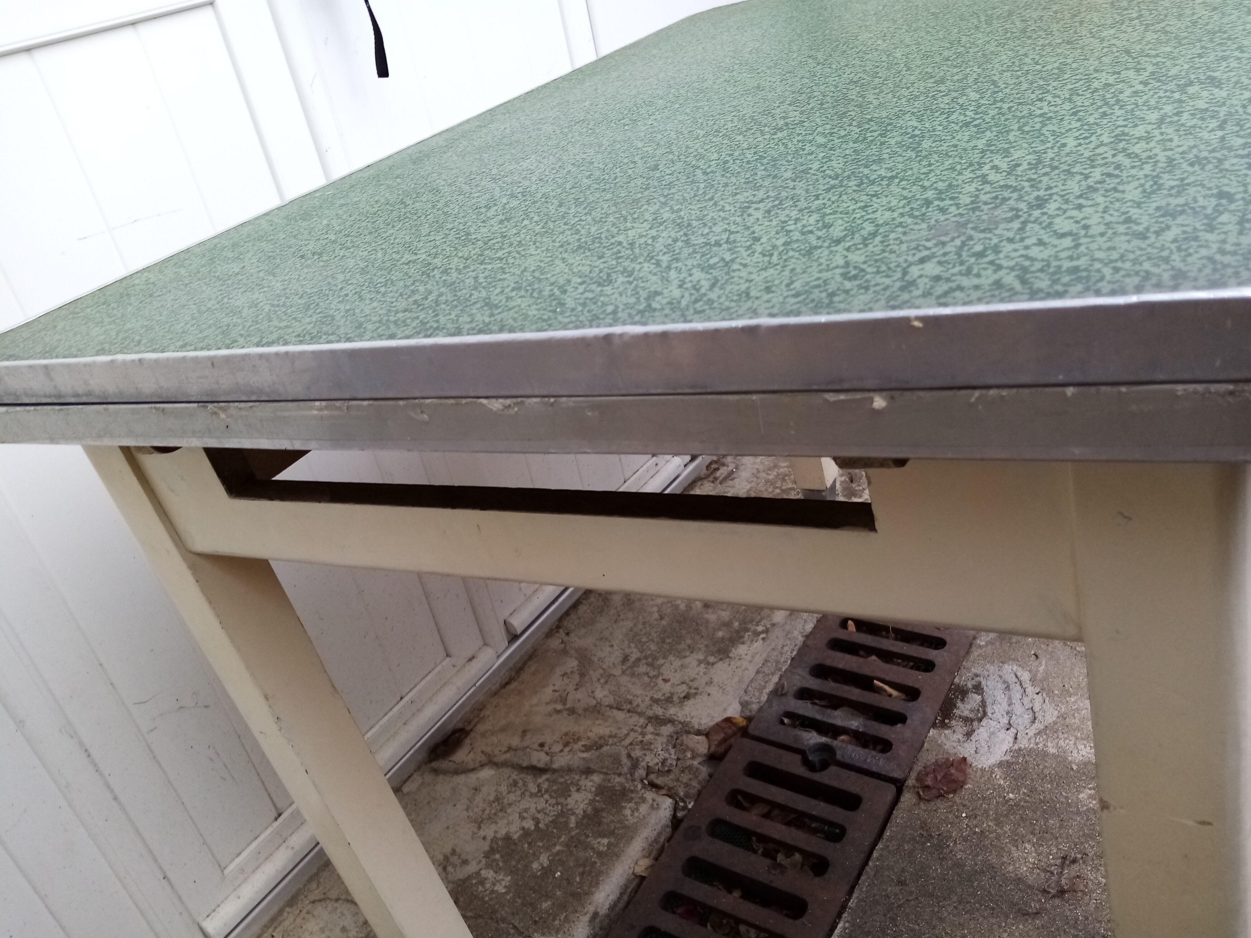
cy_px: 461
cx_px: 649
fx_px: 976
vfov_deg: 51.3
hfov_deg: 65.3
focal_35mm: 27
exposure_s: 1/119
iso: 107
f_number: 1.8
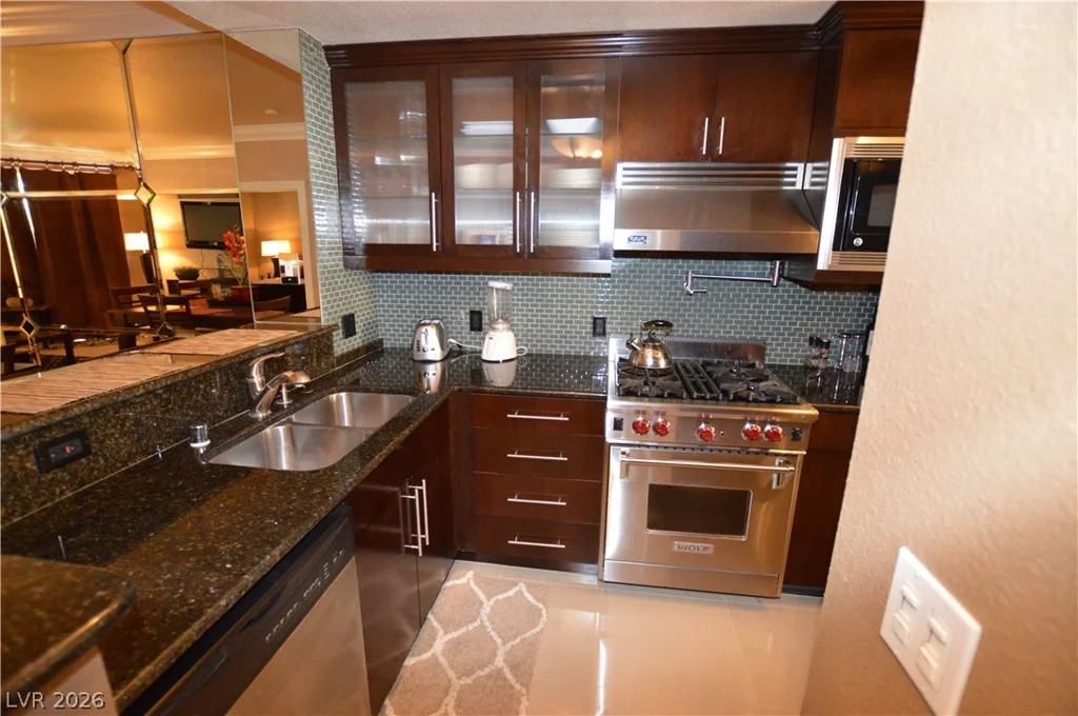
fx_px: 449
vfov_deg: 77.2
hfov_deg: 100.5
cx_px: 539
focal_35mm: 15
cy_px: 358
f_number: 3.5
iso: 2500
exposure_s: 1/60
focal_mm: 10
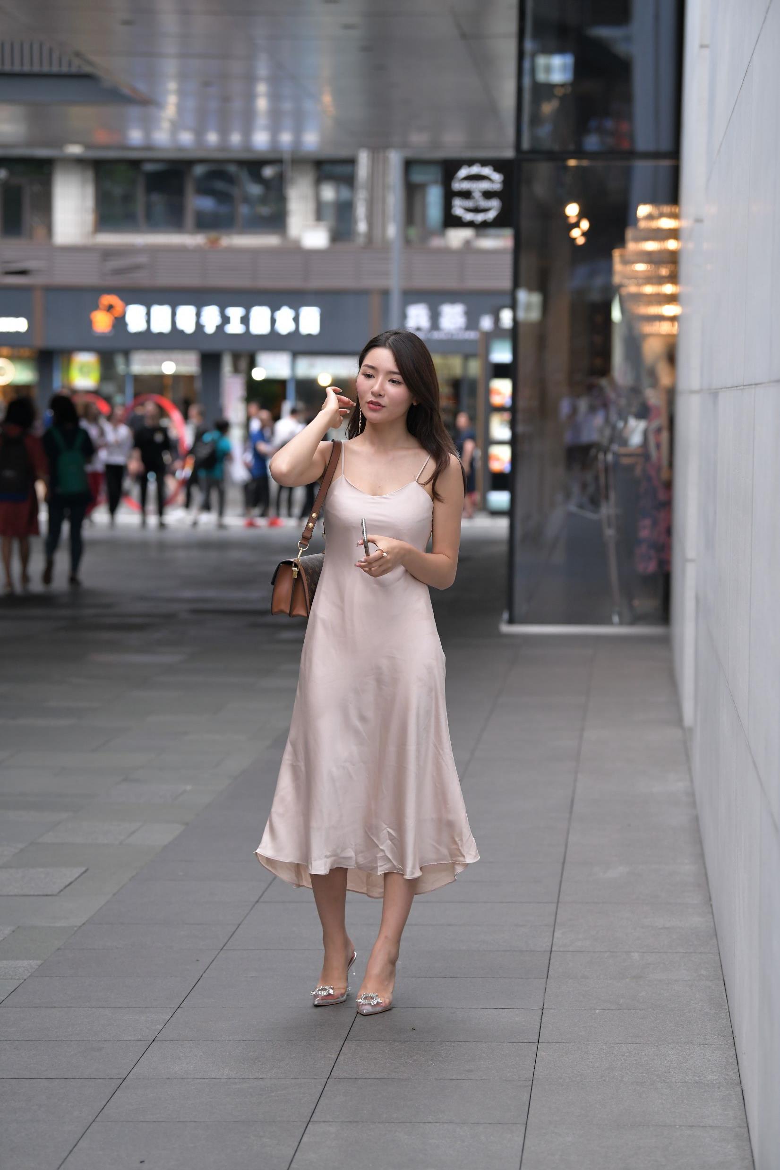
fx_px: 3412
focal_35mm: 105
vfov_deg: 19.5
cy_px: 585
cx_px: 390
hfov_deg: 13.0
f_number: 4
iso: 1600
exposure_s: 1/500
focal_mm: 105
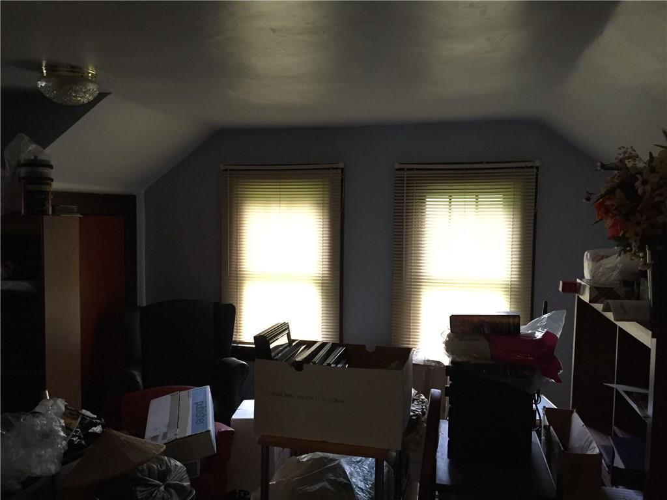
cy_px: 250
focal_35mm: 29
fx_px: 559
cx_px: 334
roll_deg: -0.7
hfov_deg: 61.7
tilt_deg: -1.2
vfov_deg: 48.2
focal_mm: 4.15
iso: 200
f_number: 2.2
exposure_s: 1/30
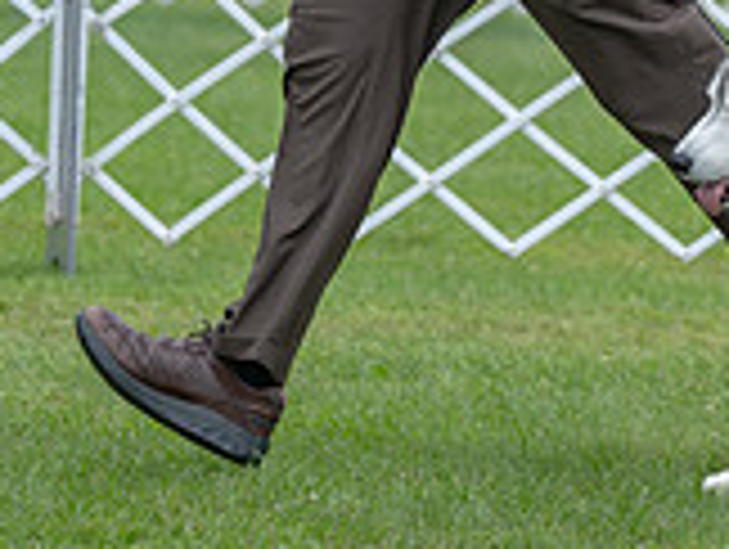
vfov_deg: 3.4
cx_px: 828
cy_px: -47
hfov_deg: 4.6
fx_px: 9132
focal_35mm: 433
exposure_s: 1/1000
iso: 400
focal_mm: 126
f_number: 4.5
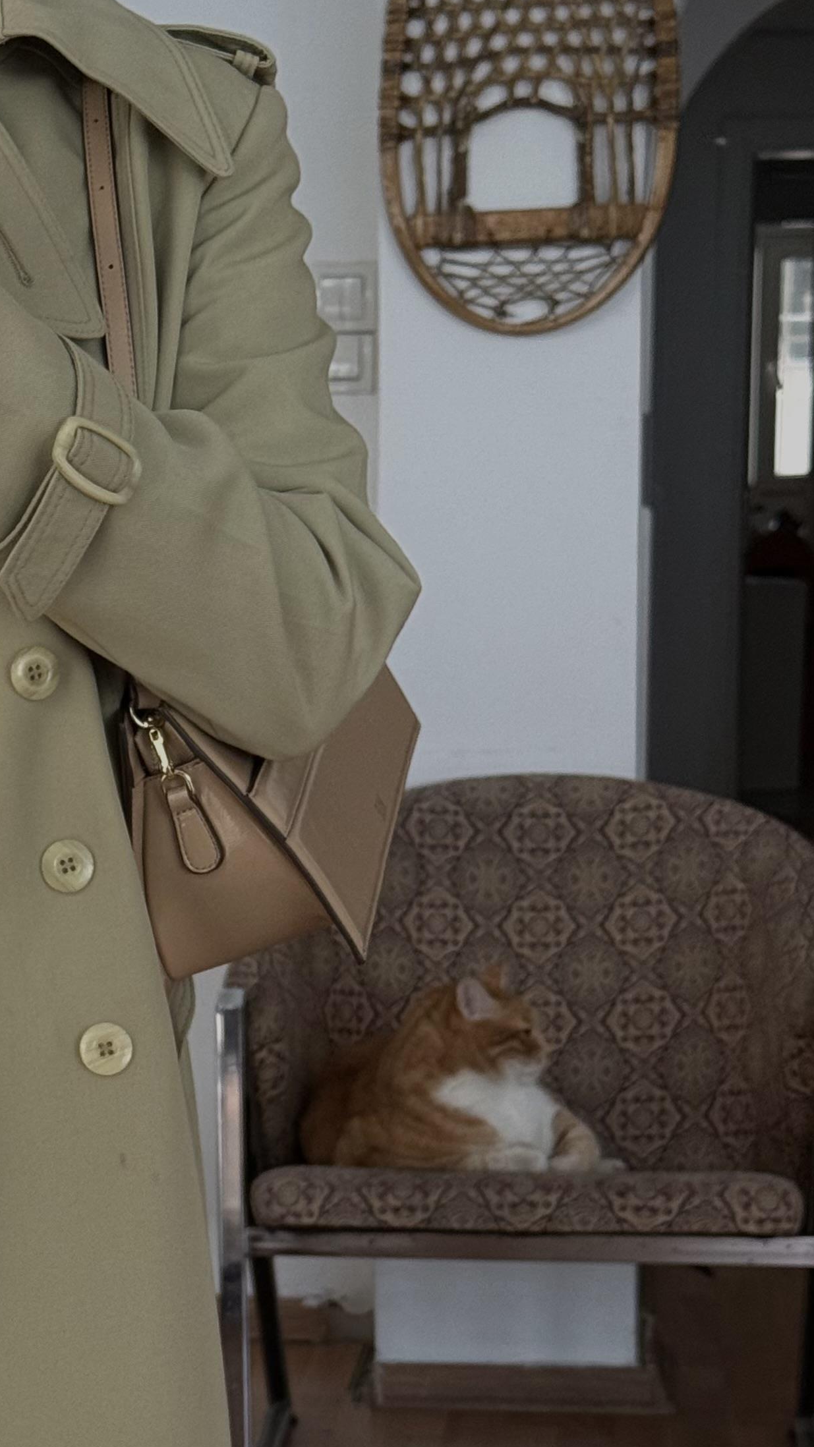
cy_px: 1239
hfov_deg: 12.3
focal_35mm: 96
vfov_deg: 21.8
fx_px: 3684
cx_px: -139
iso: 125
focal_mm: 6.76
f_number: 1.78
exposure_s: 1/50
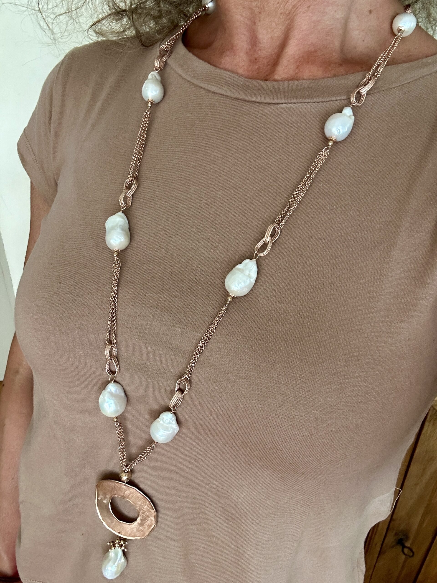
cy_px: 292
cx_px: 218
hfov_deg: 46.8
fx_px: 505
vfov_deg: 60.0
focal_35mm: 30
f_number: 1.9
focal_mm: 2.69
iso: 125
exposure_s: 1/60
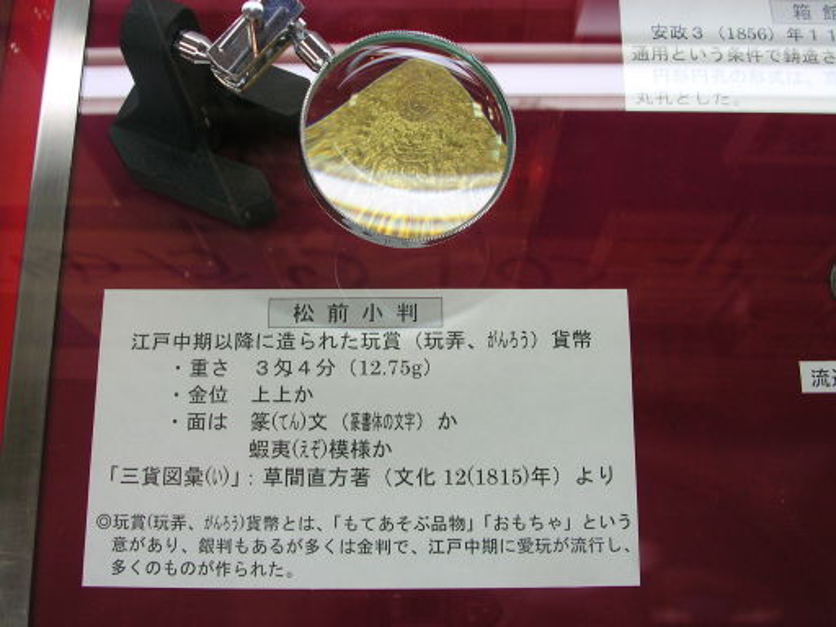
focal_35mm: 43
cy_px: 314
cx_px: 418
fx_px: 1038
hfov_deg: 43.9
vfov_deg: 33.6
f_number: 2.9
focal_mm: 6.6
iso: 100
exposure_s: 1/67.5
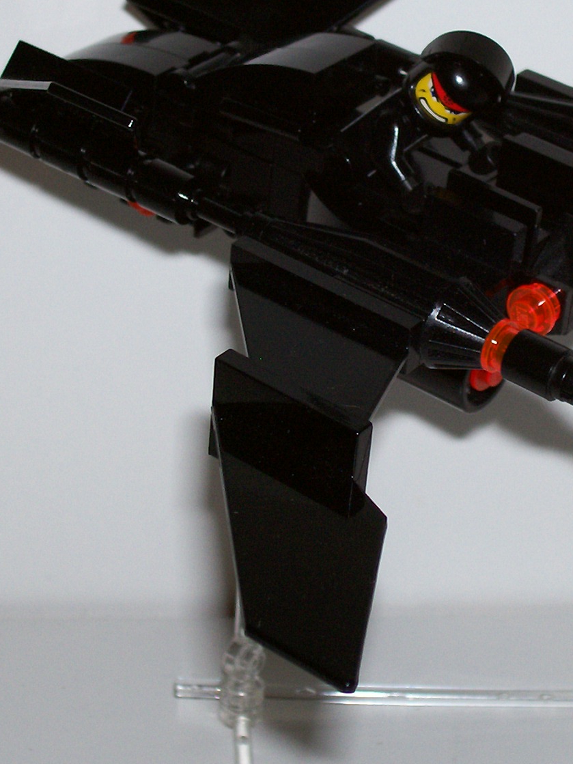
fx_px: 2627
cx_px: 432
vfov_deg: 16.5
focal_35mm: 119
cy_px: 294
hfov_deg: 12.4
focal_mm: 10.8
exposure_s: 1/78.4
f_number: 3.6
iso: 80
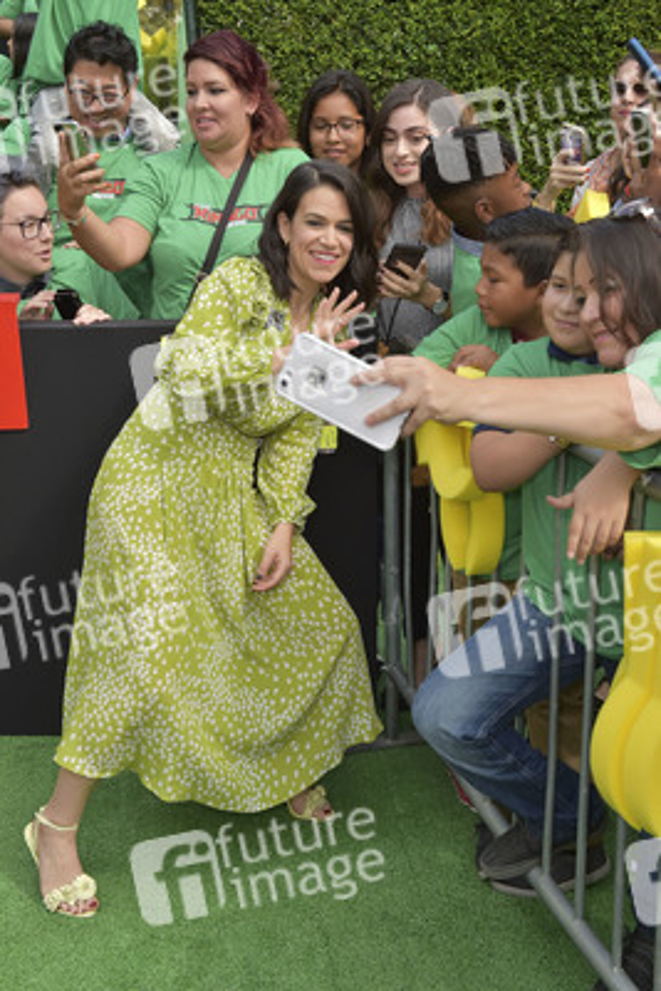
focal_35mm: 42
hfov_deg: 31.9
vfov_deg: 46.4
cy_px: 496
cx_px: 330
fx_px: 1156
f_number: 6.3
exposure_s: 1/320
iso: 250
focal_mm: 42
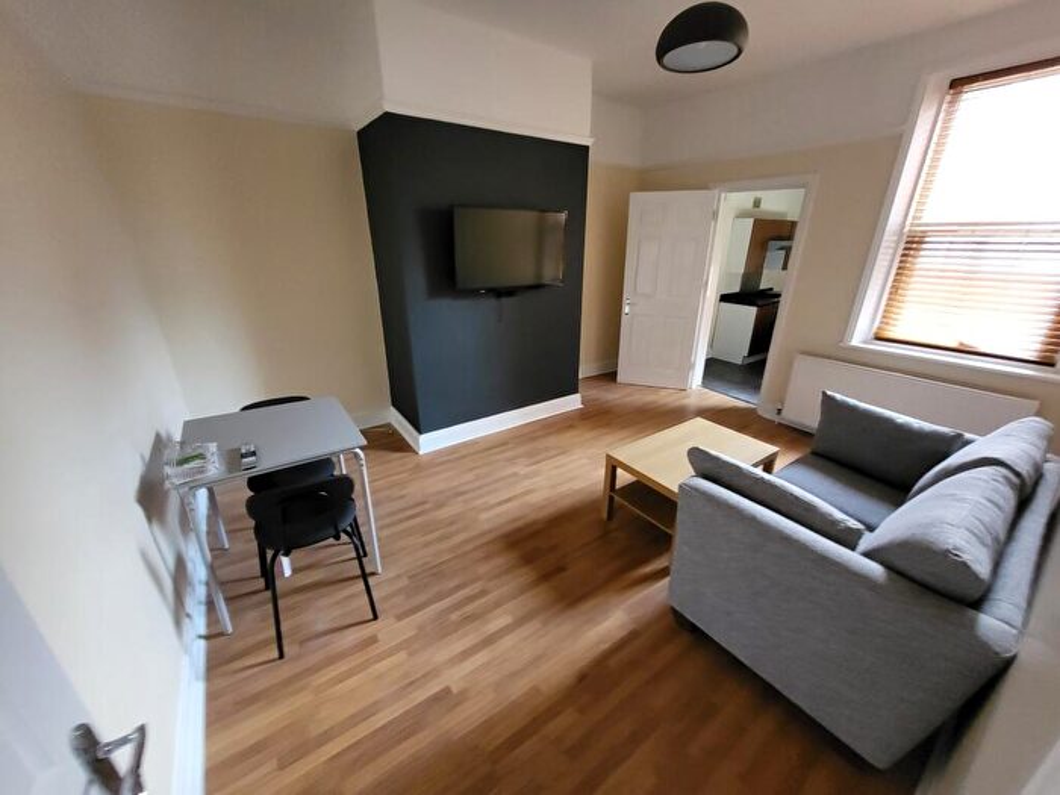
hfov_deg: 106.2
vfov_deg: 89.9
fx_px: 398
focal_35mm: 13
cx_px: 530
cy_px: 398
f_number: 2.2
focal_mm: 1.74
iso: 500
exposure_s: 1/33
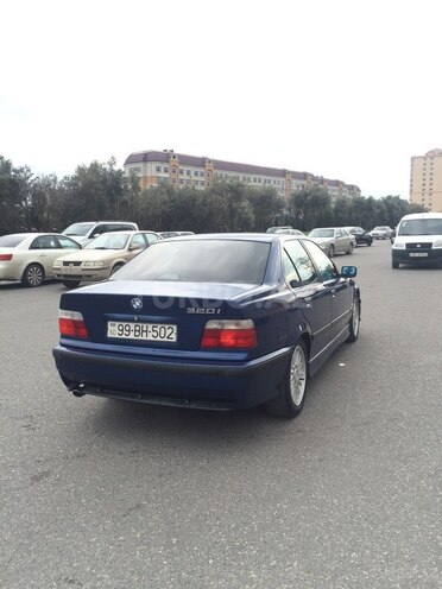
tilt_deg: -10.2
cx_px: 221
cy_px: 294
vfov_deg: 61.7
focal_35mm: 29
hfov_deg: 48.2
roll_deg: +2.0
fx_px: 494
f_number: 2.2
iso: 32
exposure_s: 1/351
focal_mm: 4.15
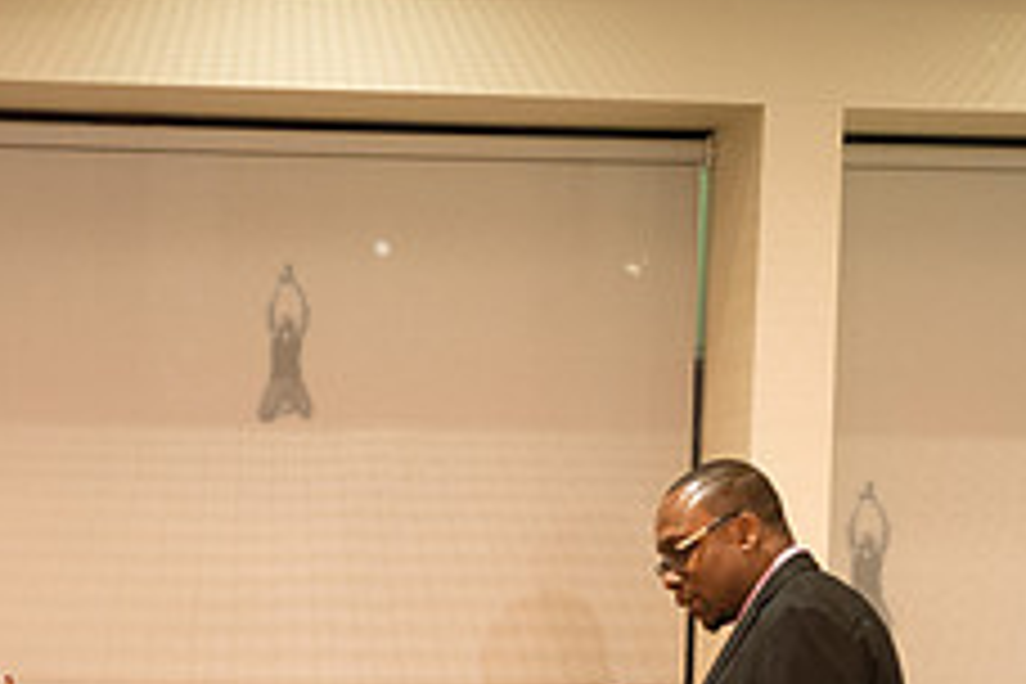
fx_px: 2536
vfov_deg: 14.9
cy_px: 776
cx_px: 284
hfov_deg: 22.7
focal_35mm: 89
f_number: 2.8
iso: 4000
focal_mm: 35
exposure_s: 1/125
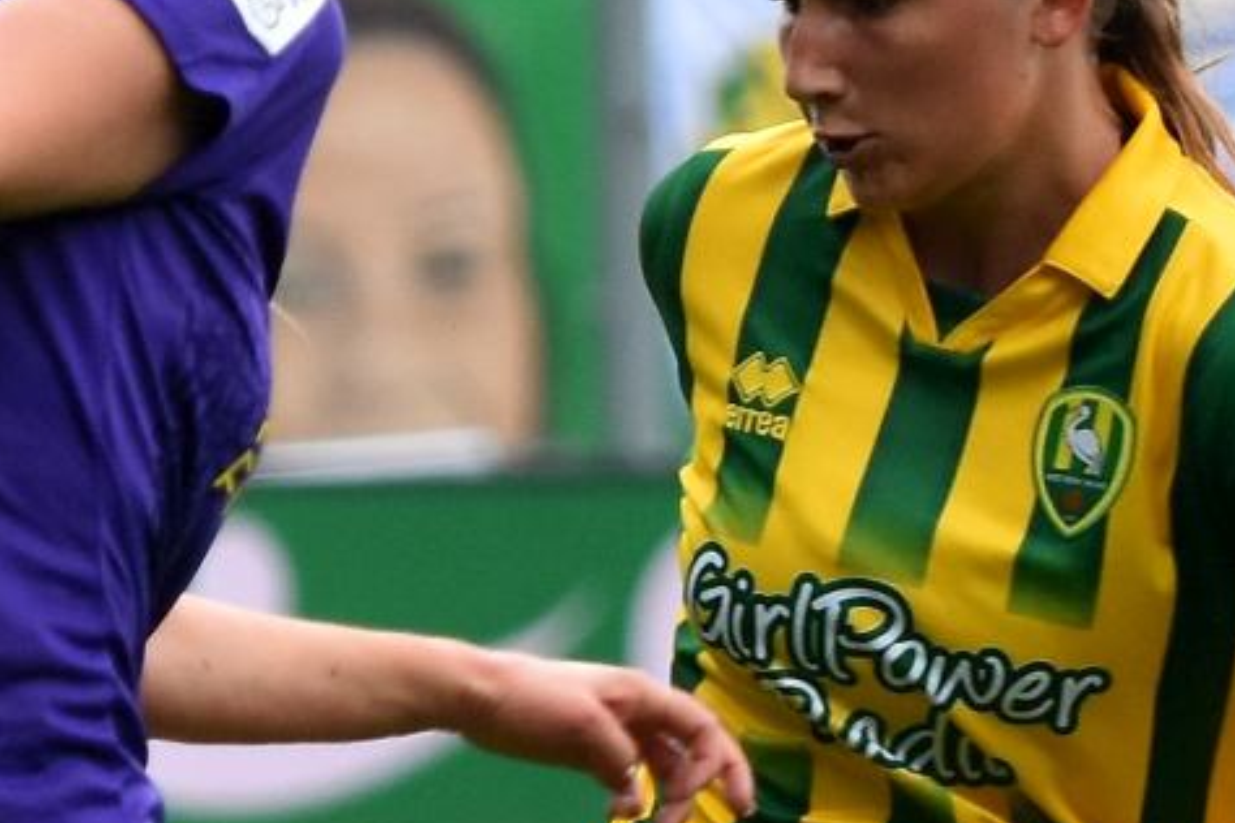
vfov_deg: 1.5
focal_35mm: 942
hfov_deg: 2.2
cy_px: 1154
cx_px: 331
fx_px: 32314
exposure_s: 1/800
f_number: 3.5
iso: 500
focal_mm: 155
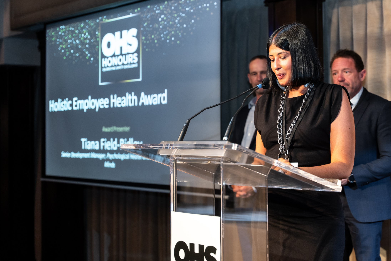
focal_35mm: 65
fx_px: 706
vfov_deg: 20.9
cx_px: 223
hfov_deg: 30.9
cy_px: 113
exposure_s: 1/125
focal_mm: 55.5
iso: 1250
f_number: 2.8
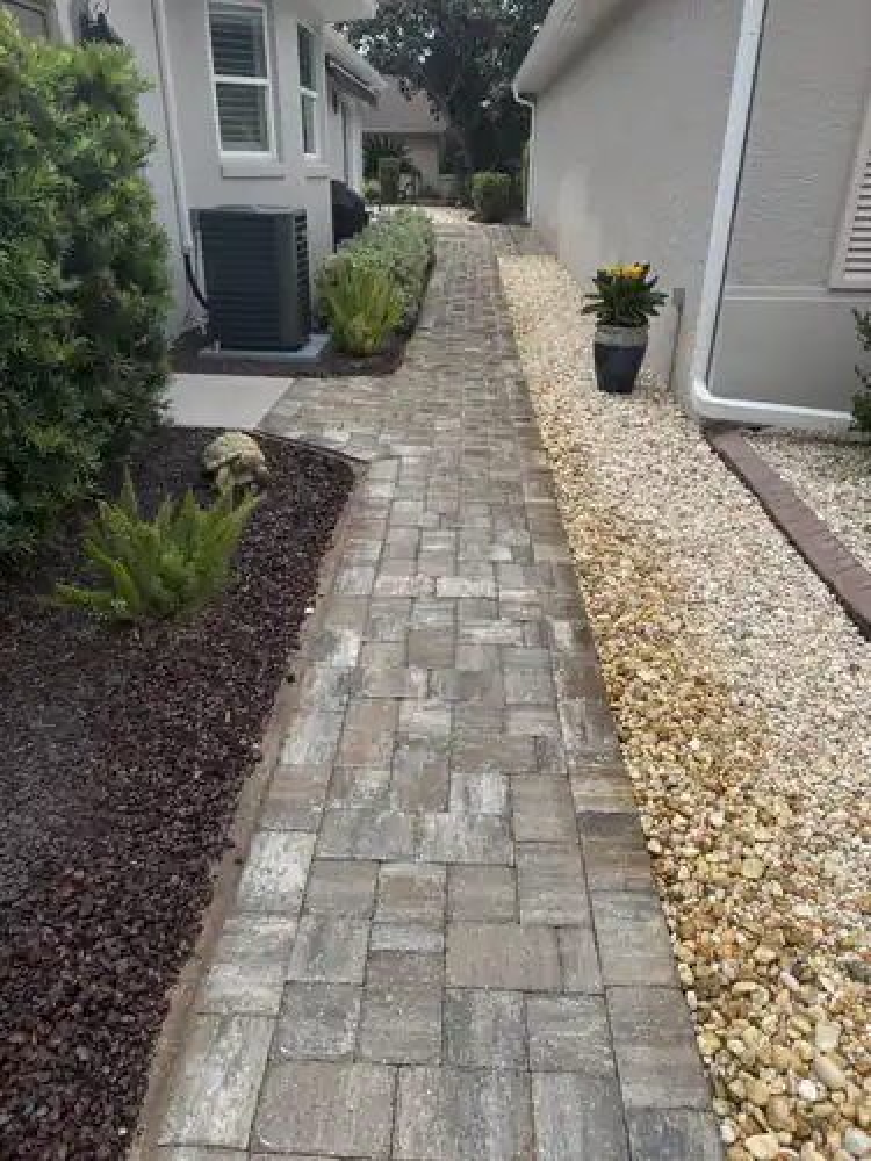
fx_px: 805
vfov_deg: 71.6
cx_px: 436
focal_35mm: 24
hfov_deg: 56.8
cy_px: 580
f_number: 1.78
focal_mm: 6.76
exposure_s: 1/5348
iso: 80
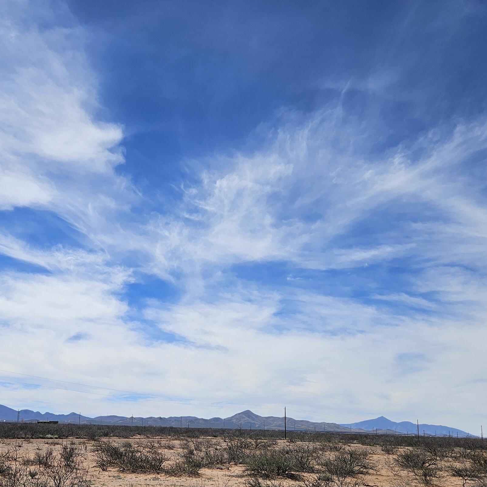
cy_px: 322
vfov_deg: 43.3
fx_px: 605
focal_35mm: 38
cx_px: 193
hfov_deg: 43.6
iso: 25
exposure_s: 1/4629
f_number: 1.8
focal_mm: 5.4
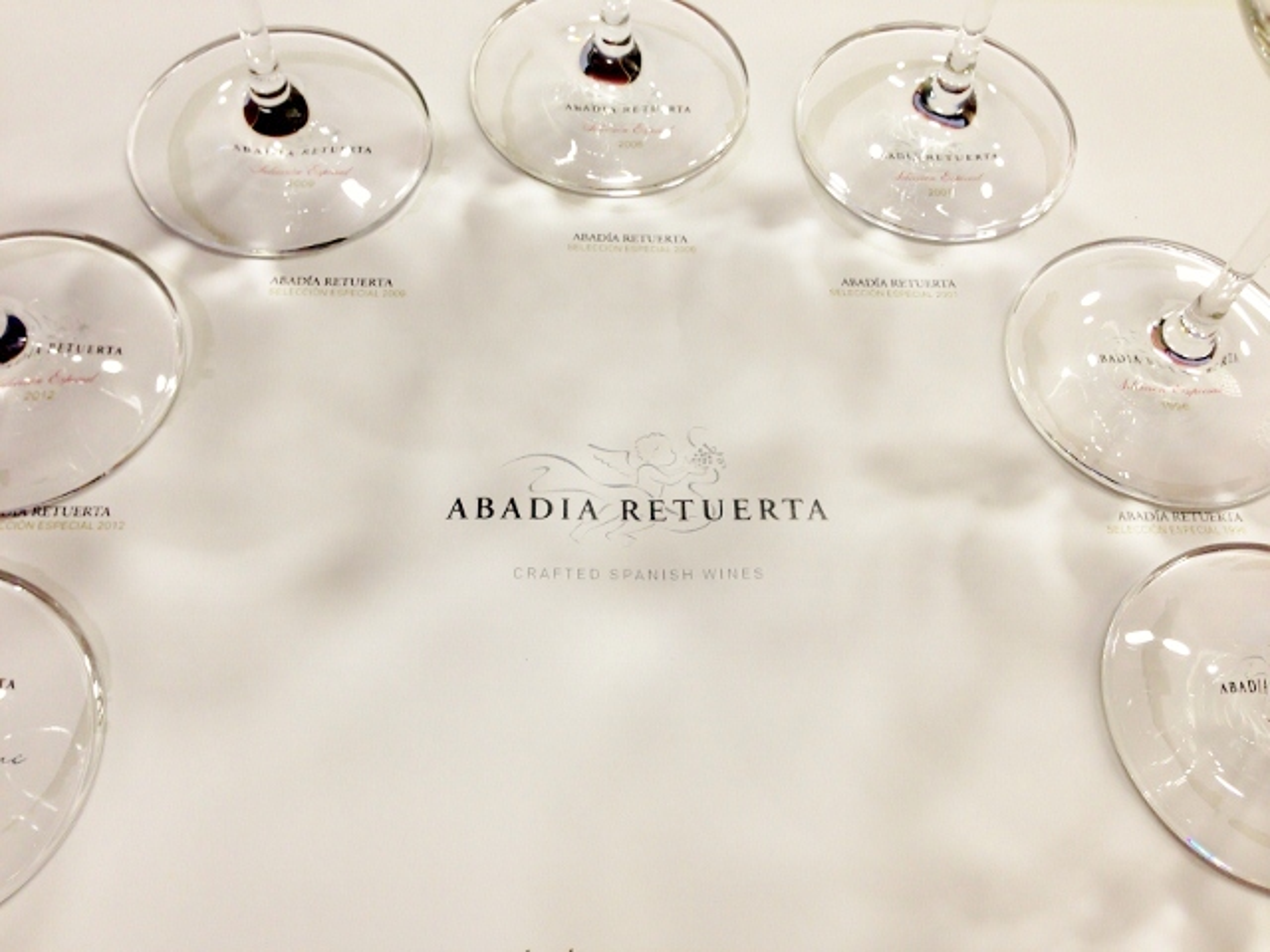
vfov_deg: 42.9
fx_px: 1211
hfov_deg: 55.4
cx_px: 635
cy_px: 476
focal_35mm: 33
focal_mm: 4.13
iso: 50
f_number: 2.4
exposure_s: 1/40
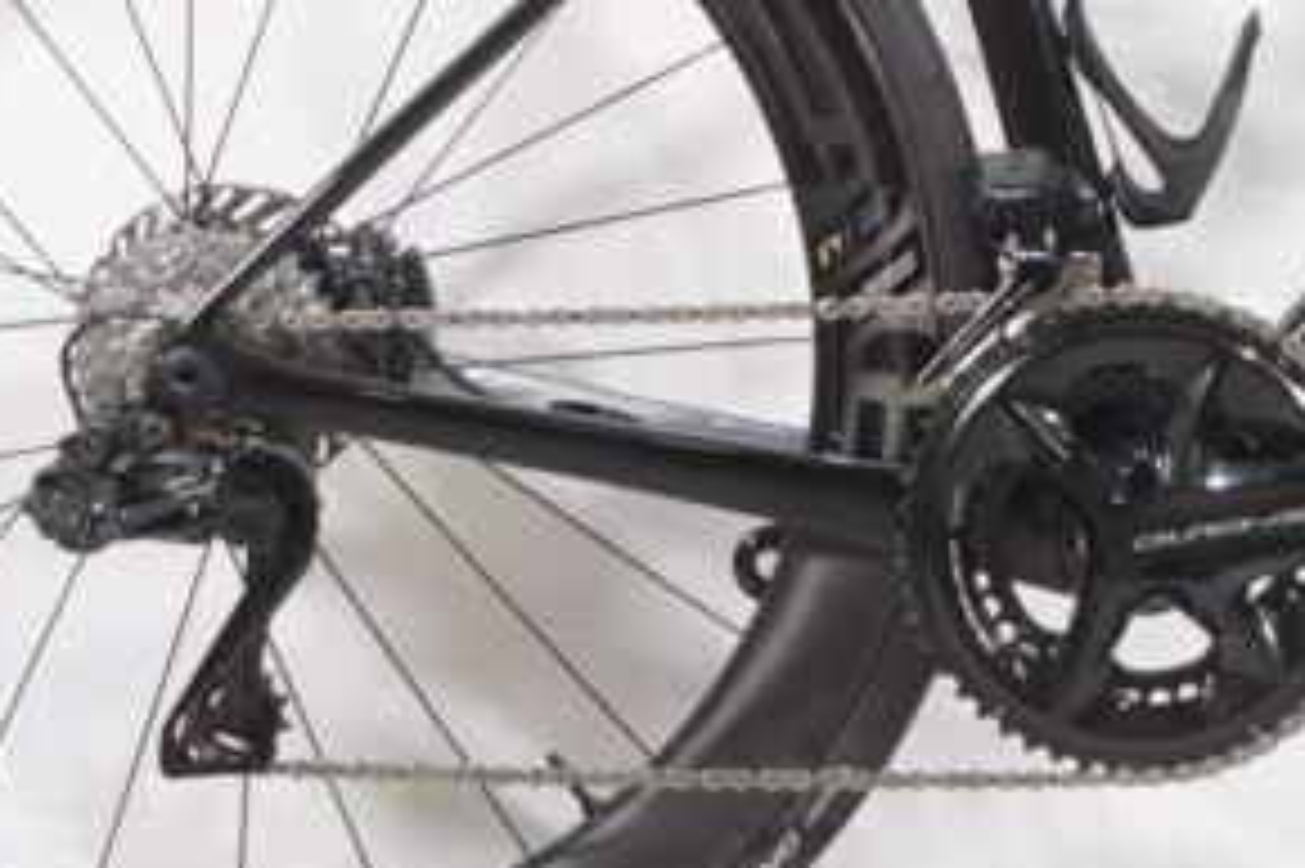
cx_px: 1350
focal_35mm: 191
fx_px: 6920
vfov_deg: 7.2
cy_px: -16
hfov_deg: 10.7
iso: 1000
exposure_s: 1/30
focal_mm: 42
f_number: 5.6
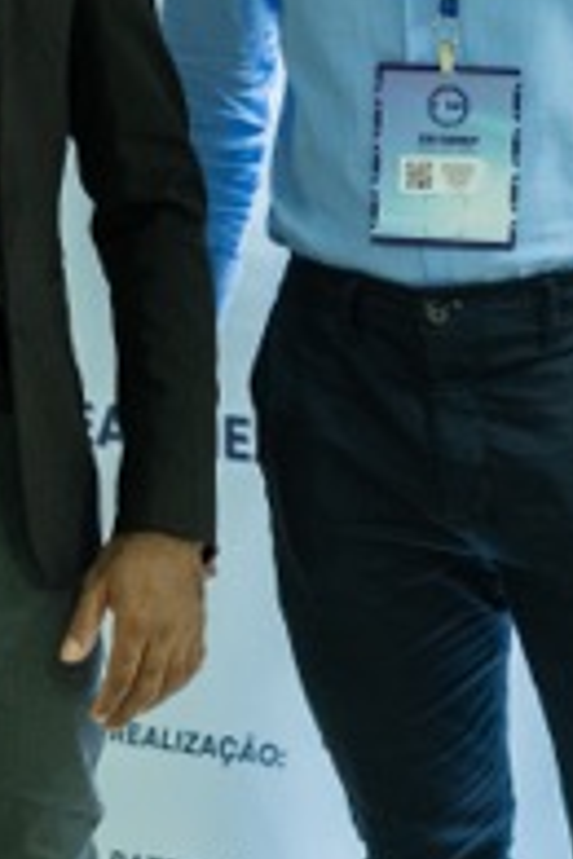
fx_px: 3915
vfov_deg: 12.5
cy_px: 238
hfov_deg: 8.4
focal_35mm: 164
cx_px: 381
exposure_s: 1/160
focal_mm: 50
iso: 3200
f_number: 3.2
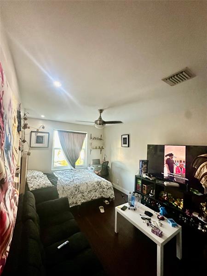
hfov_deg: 85.7
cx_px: 104
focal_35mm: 14
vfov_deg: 102.1
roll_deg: -3.4
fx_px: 112
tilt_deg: +6.0
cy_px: 138
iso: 500
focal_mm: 2.22
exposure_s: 1/60
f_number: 2.2
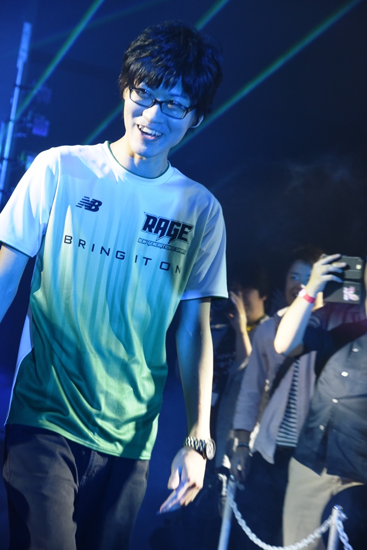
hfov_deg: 13.7
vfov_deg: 20.4
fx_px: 1529
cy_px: 275
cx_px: 184
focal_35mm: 100
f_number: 6.3
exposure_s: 1/125
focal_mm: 100
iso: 2000
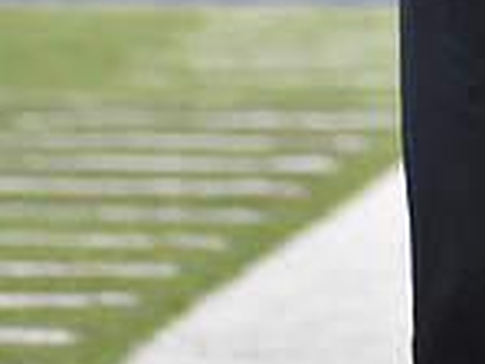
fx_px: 23734
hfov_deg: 1.2
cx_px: 526
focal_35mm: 1694
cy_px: -538
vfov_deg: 0.9
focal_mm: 300
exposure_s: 1/400
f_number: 6.3
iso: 3200
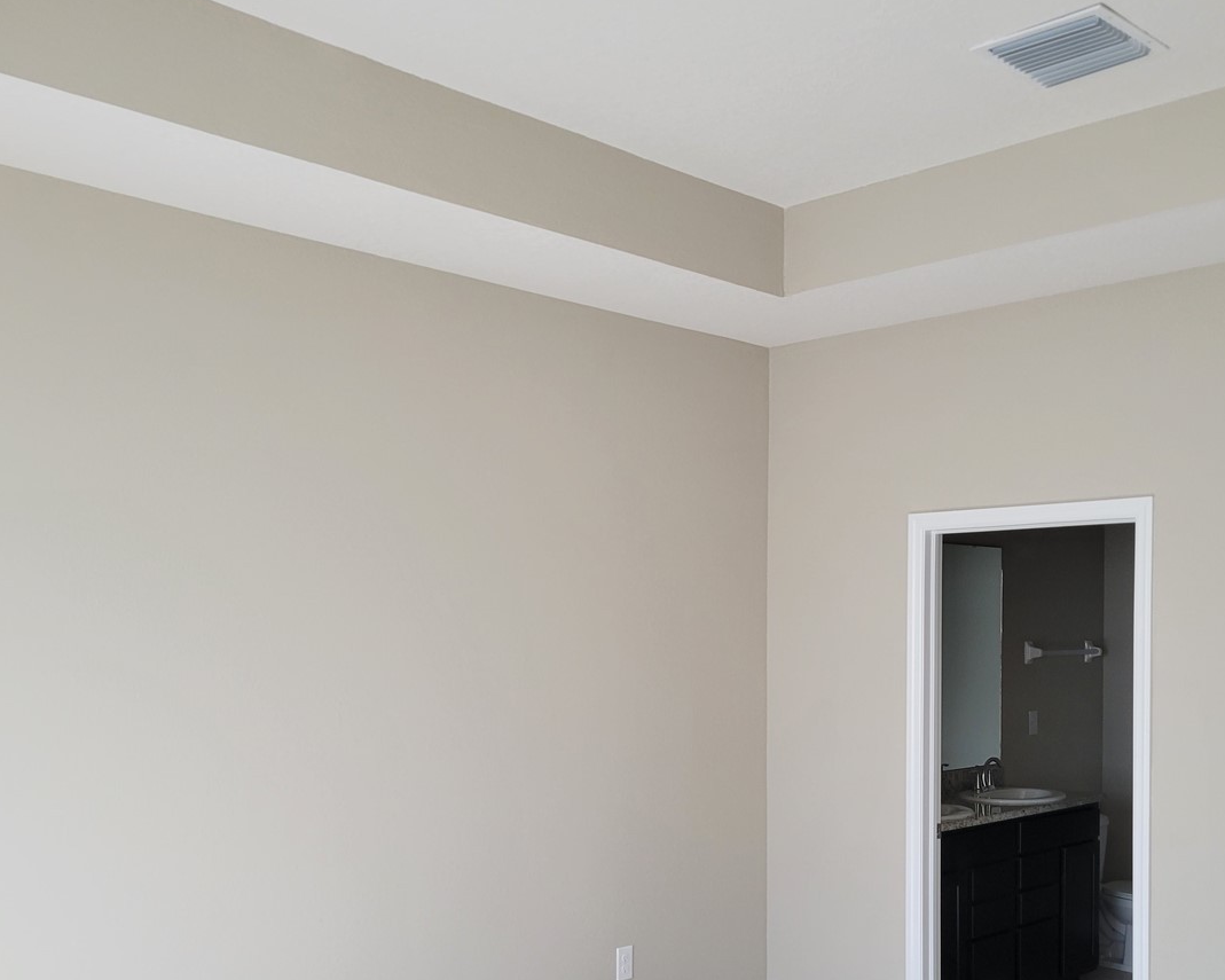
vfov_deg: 38.7
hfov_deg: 47.8
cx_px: 692
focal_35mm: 38
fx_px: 1378
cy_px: 661
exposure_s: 1/120
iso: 160
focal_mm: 5.4
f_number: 1.8
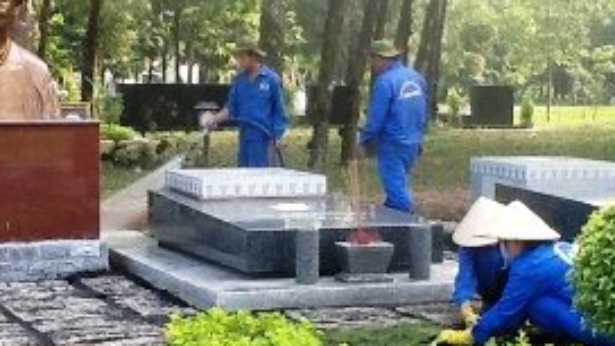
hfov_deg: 32.8
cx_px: 280
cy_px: 202
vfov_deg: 18.8
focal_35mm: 64
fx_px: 1044
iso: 64
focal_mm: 2.03
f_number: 2.4
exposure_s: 1/122
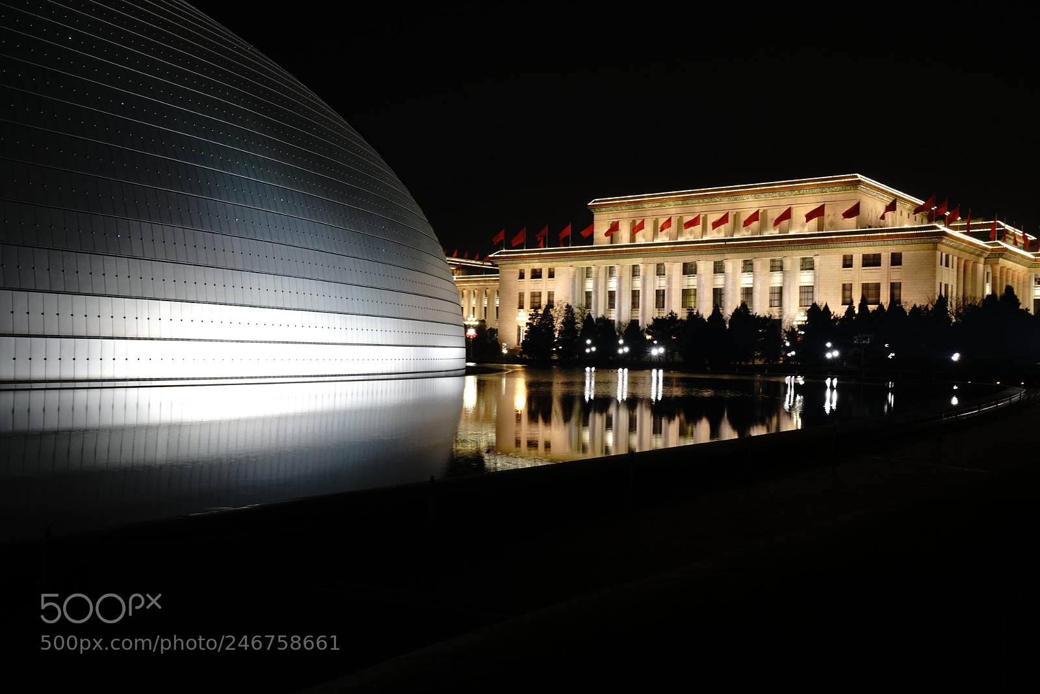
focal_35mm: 35
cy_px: 347
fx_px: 1011
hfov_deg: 54.4
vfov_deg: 37.9
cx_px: 520
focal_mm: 35
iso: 1000
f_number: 11
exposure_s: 1/2.5
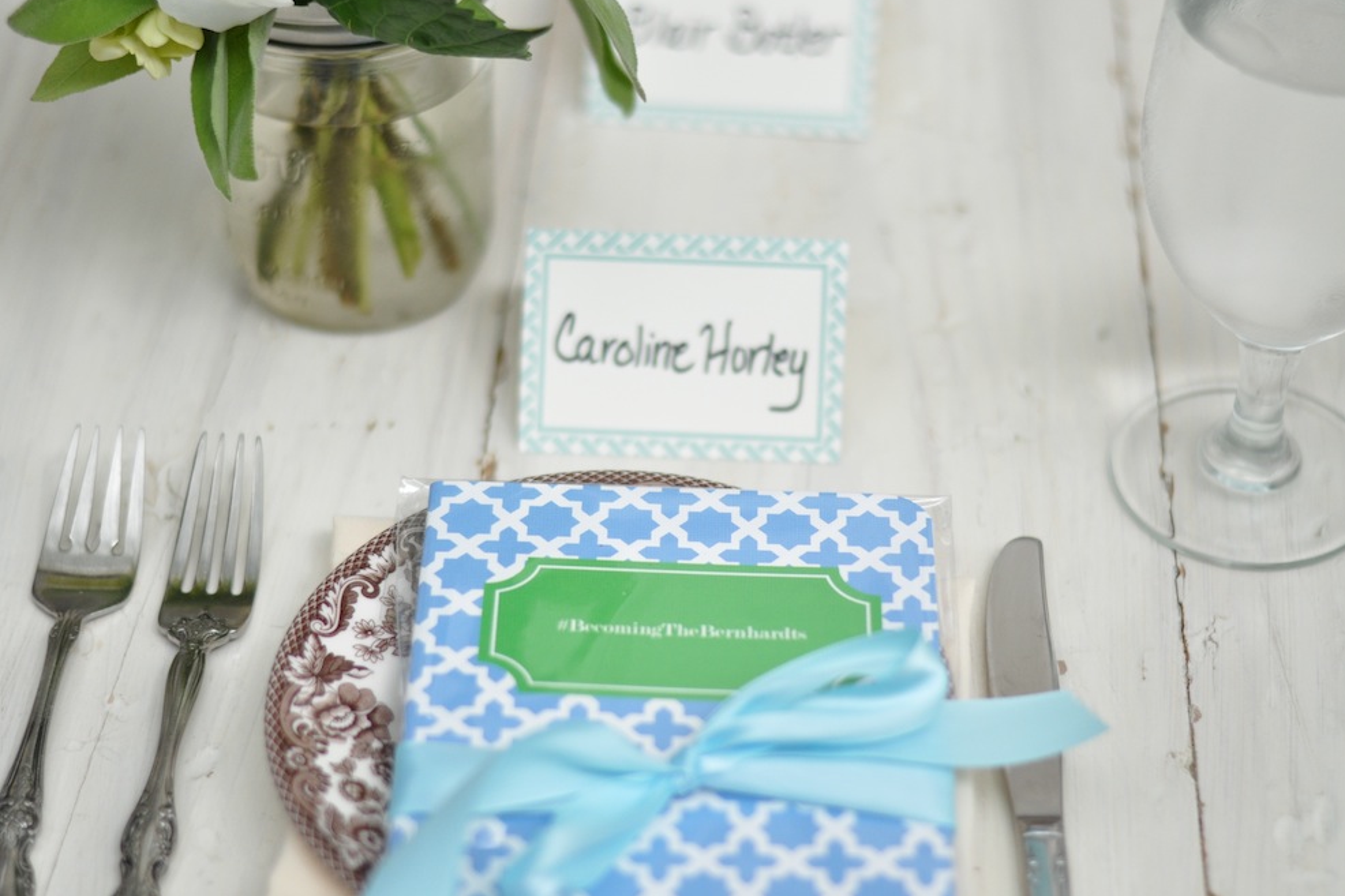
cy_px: 446
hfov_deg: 26.7
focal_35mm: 76
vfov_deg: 17.9
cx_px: 671
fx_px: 2839
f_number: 1.8
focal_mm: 50
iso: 800
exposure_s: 1/4000
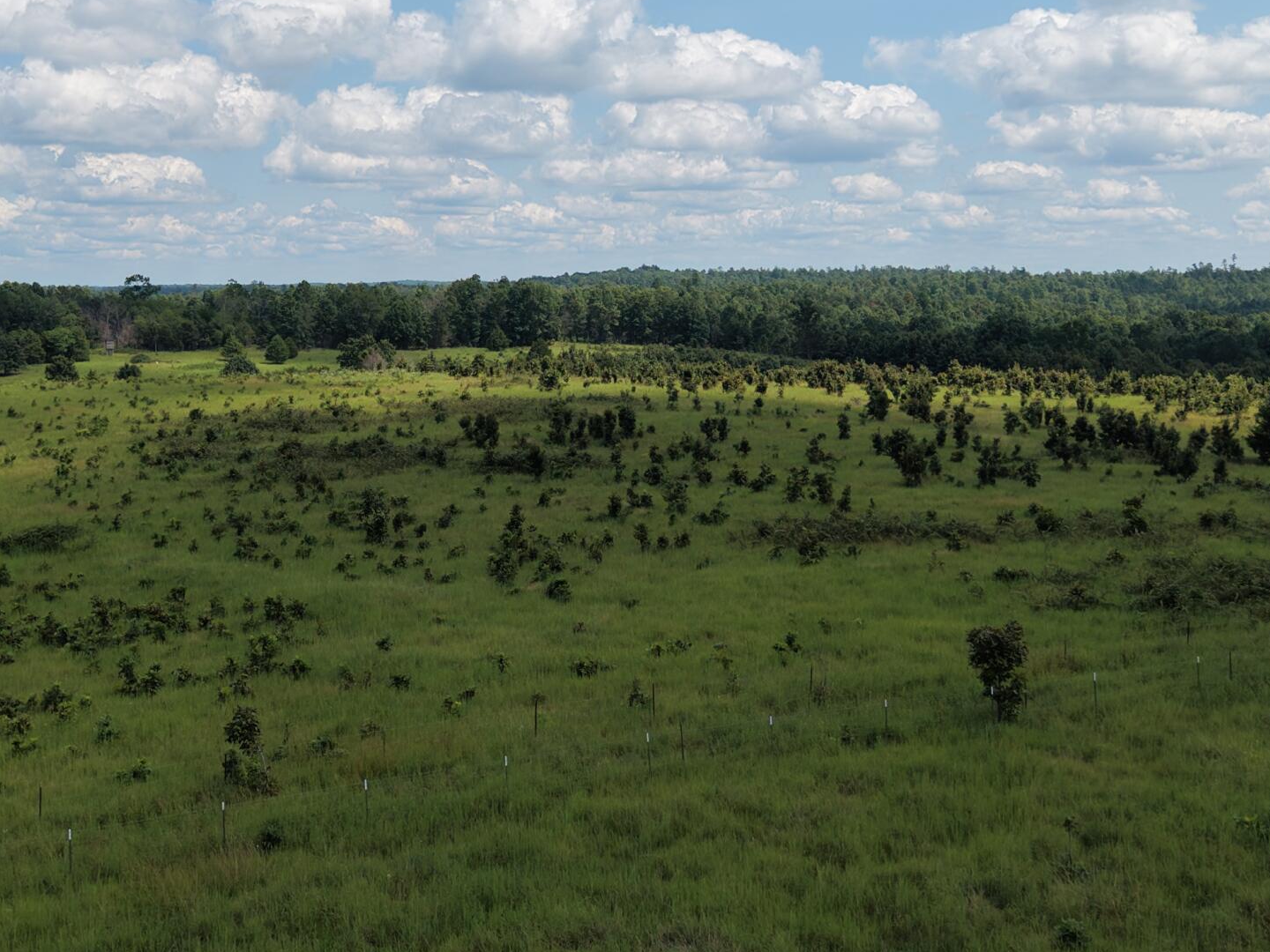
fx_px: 1834
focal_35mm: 50
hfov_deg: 38.1
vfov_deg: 28.8
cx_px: 532
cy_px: 282
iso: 300
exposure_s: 1/6400
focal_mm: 8.67
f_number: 1.8
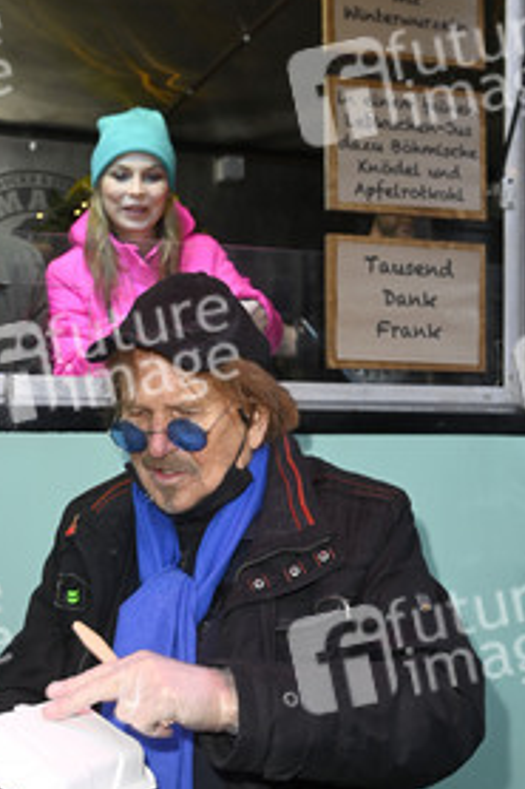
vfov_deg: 40.0
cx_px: 176
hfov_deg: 27.3
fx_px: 1073
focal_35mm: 49
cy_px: 505
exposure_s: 1/80
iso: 2000
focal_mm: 34
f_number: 5.6
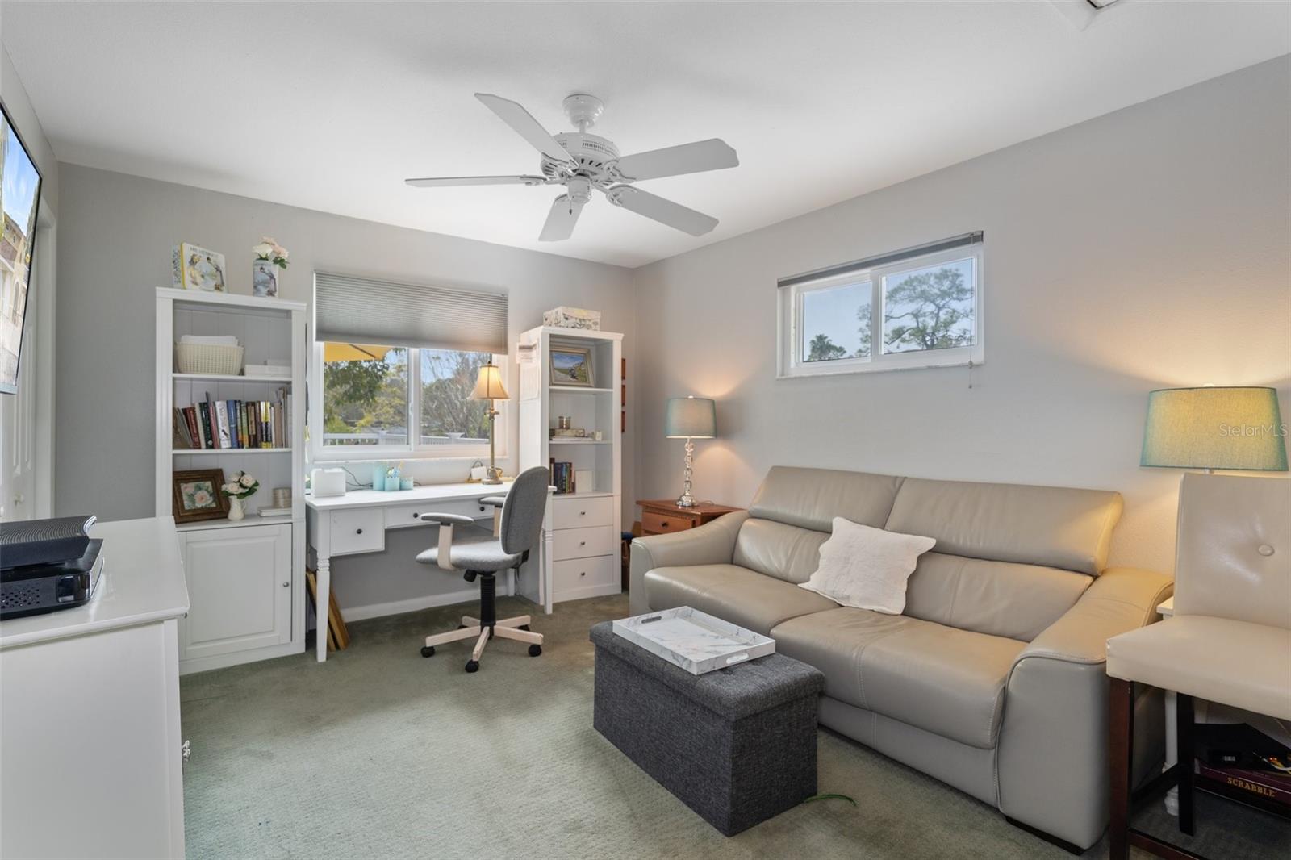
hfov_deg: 93.3
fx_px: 609
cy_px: 430
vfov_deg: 70.4
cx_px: 646
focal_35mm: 17
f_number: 8
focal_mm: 17
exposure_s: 2.5
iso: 320
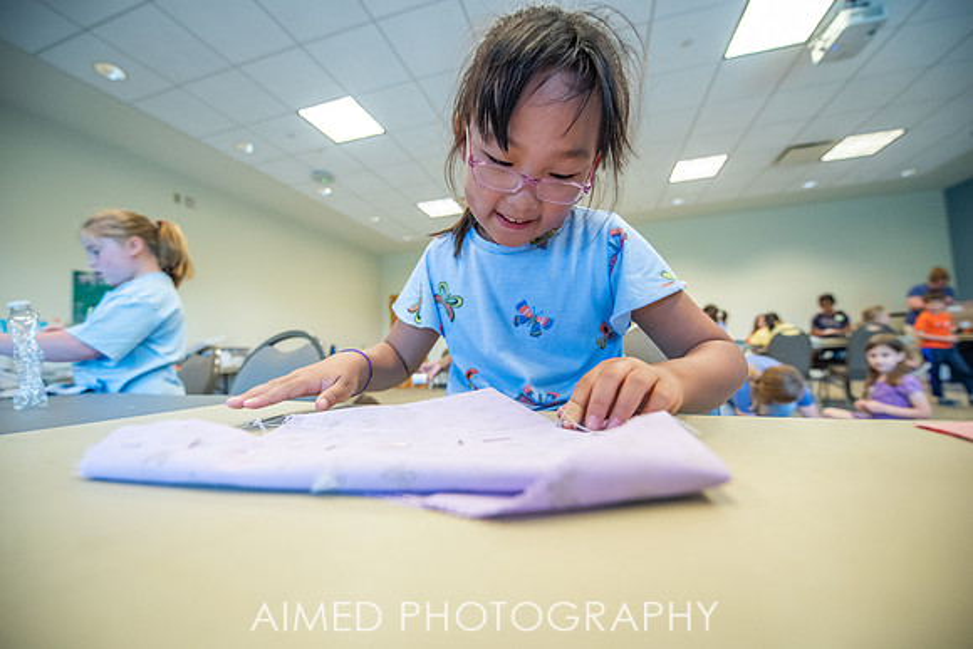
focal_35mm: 14
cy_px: 324
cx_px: 486
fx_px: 378
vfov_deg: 81.2
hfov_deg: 104.2
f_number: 2.8
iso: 1250
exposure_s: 1/400
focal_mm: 14
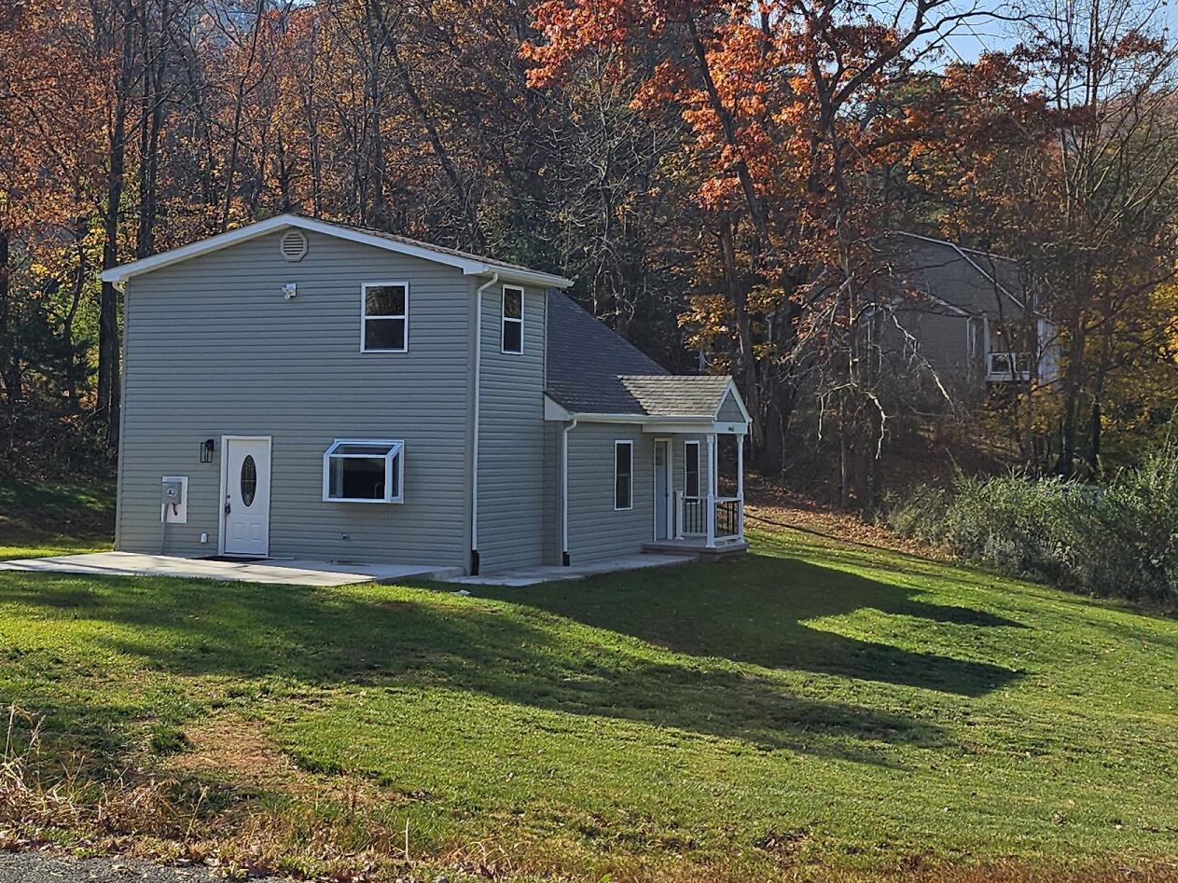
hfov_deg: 33.7
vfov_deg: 25.5
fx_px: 1940
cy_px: 265
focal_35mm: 57
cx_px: 514
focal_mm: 5
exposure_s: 1/4337
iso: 50
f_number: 1.8
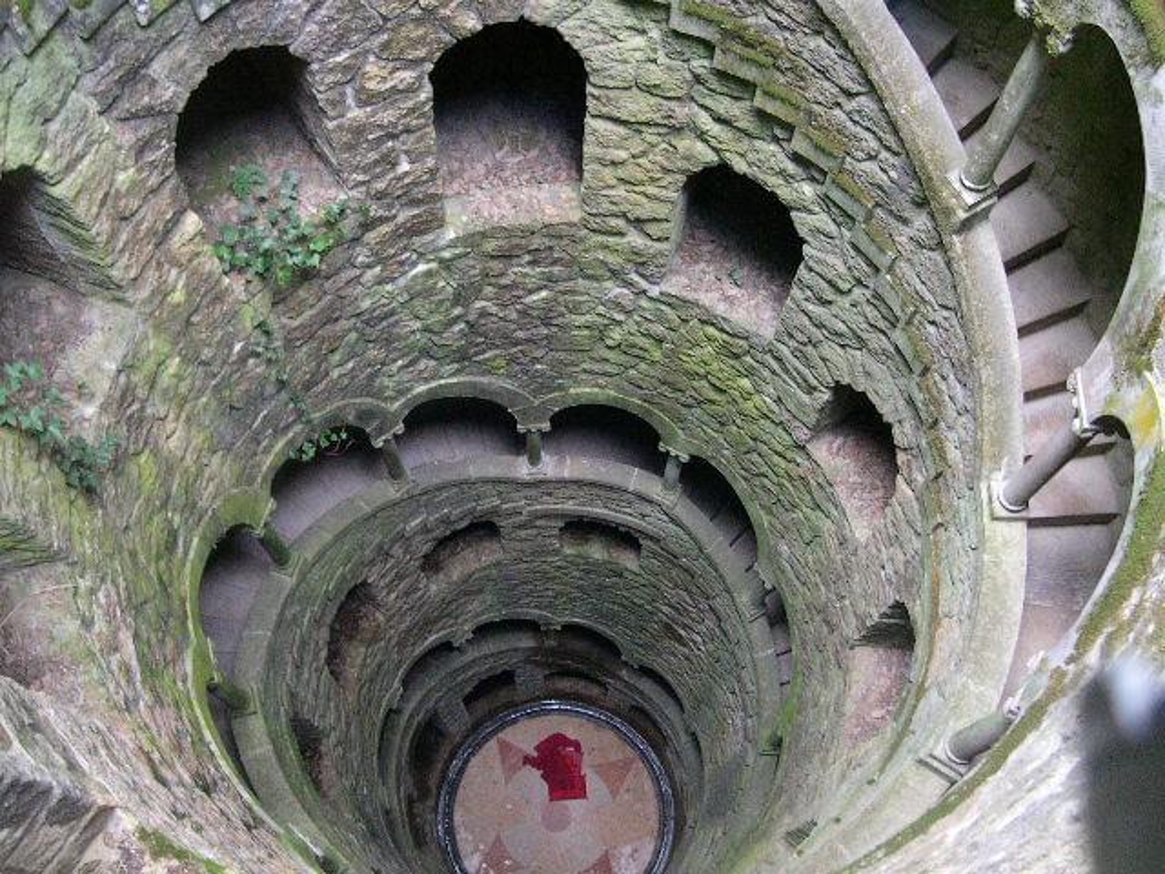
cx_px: 582
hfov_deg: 49.0
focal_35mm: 38
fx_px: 1279
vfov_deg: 37.7
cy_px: 437
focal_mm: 8
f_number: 2.8
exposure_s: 1/15
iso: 400
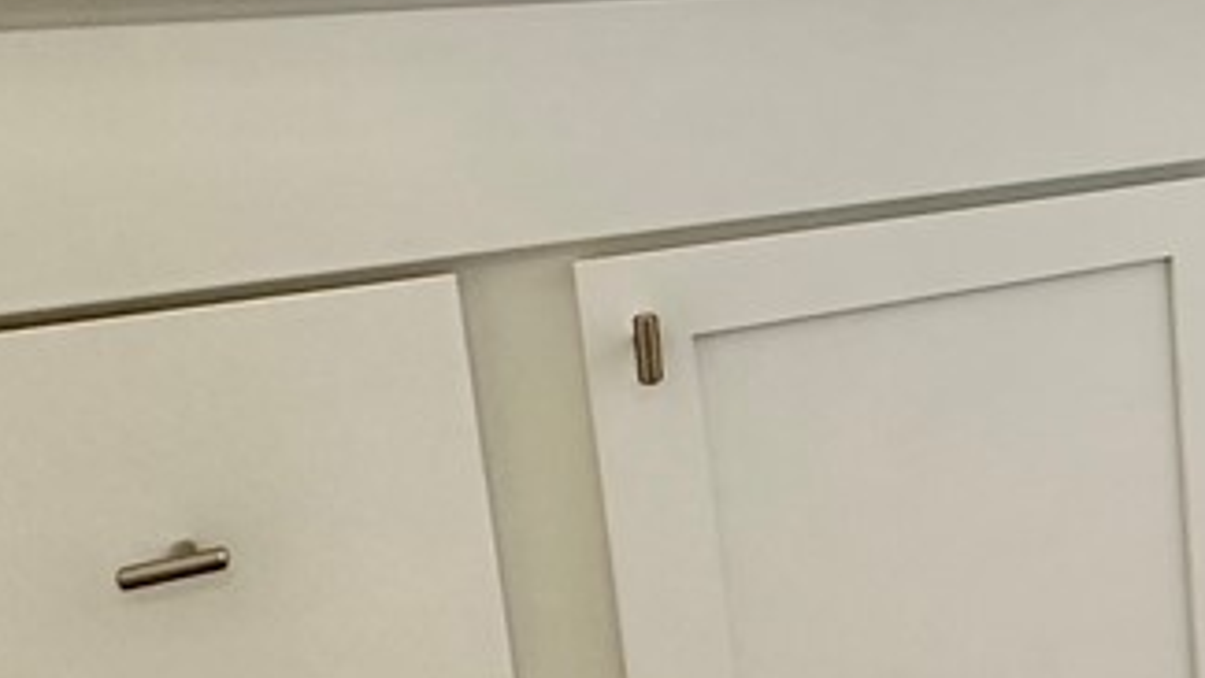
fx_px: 1534
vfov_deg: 24.5
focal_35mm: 48
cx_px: 1639
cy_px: 119
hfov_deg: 31.1
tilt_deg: -7.9
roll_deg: -0.3
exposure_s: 1/120
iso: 250
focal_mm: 2.22
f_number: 2.2
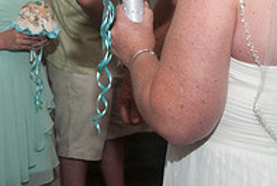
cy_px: -39
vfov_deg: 14.0
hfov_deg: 21.3
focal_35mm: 95
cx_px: 71
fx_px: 732
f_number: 5.6
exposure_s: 1/125
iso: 800
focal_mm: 18
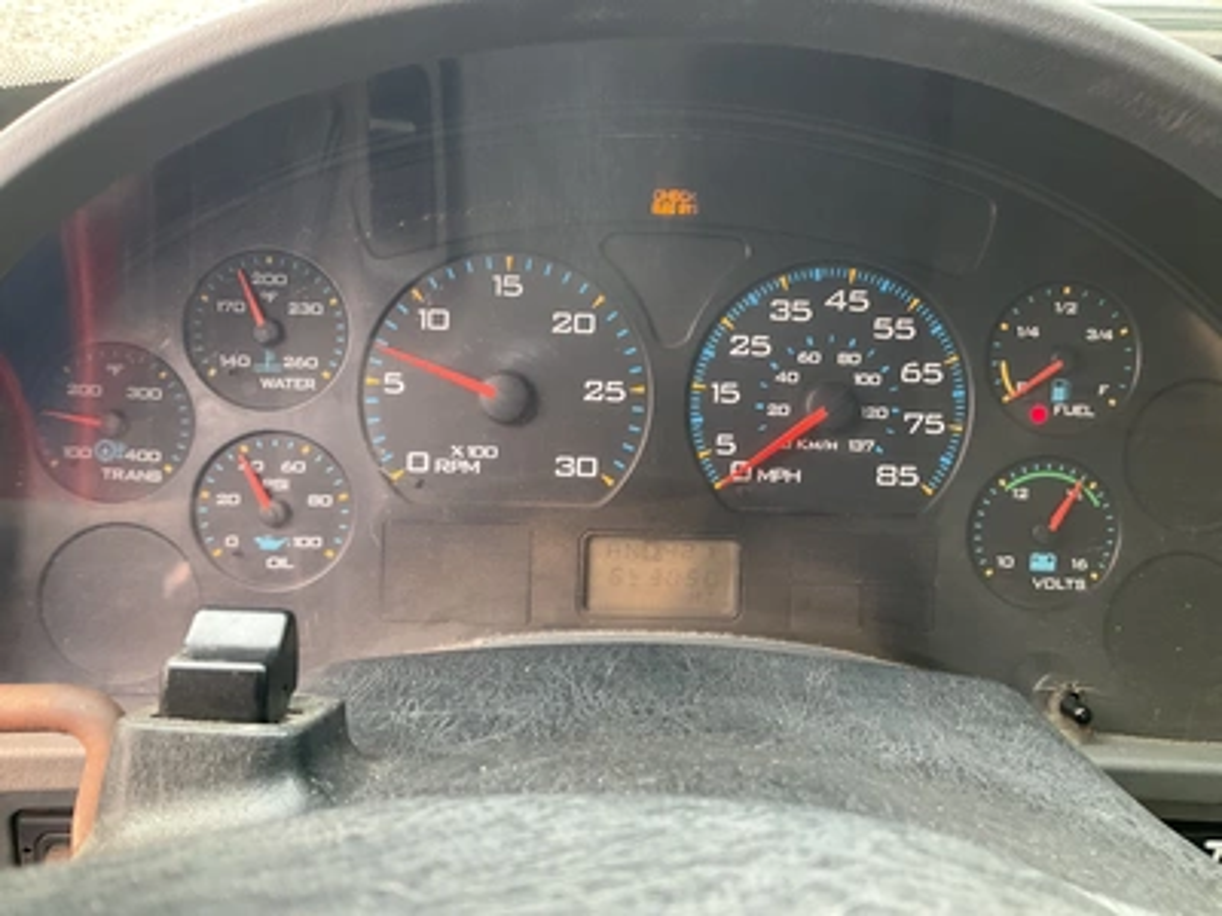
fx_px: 1024
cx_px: 611
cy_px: 458
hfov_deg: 61.7
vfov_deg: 48.2
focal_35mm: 29
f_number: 1.8
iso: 64
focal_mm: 3
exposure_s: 1/122
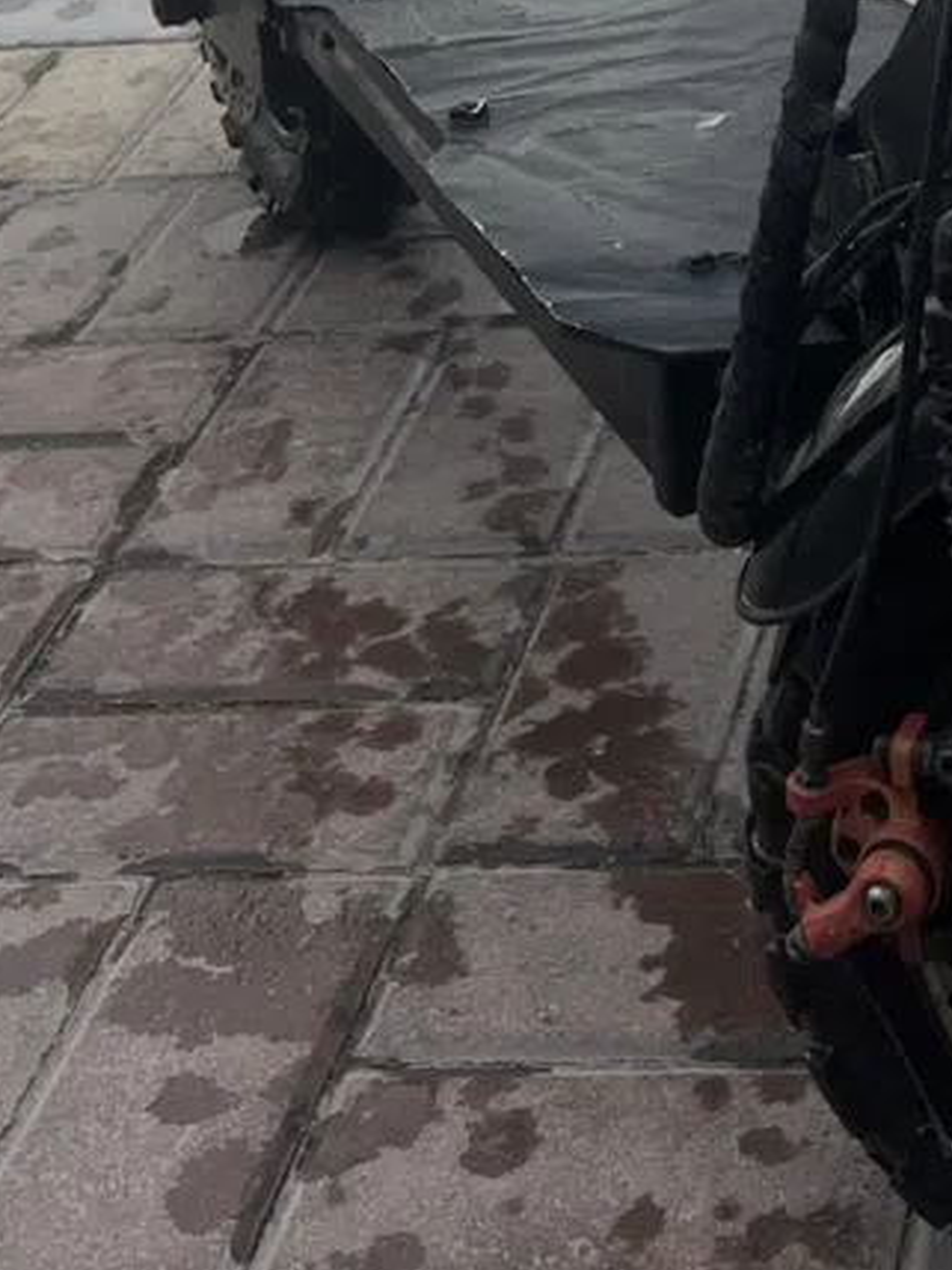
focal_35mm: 83
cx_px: 1071
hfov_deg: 17.1
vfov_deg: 20.7
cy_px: -527
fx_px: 3044
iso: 50
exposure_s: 1/4831
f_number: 1.5
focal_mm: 5.7
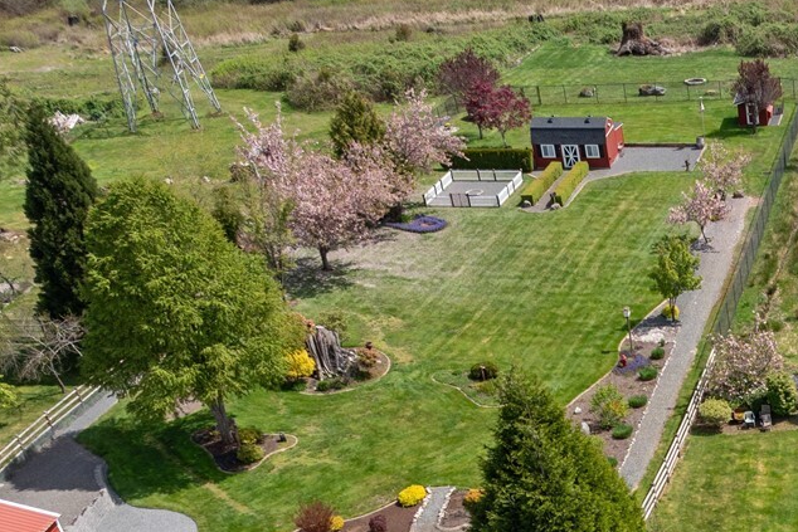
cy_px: 704
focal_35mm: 63
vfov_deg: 19.7
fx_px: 1397
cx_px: 966
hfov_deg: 27.8
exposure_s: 1/1000
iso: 100
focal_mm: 12.29
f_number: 2.8
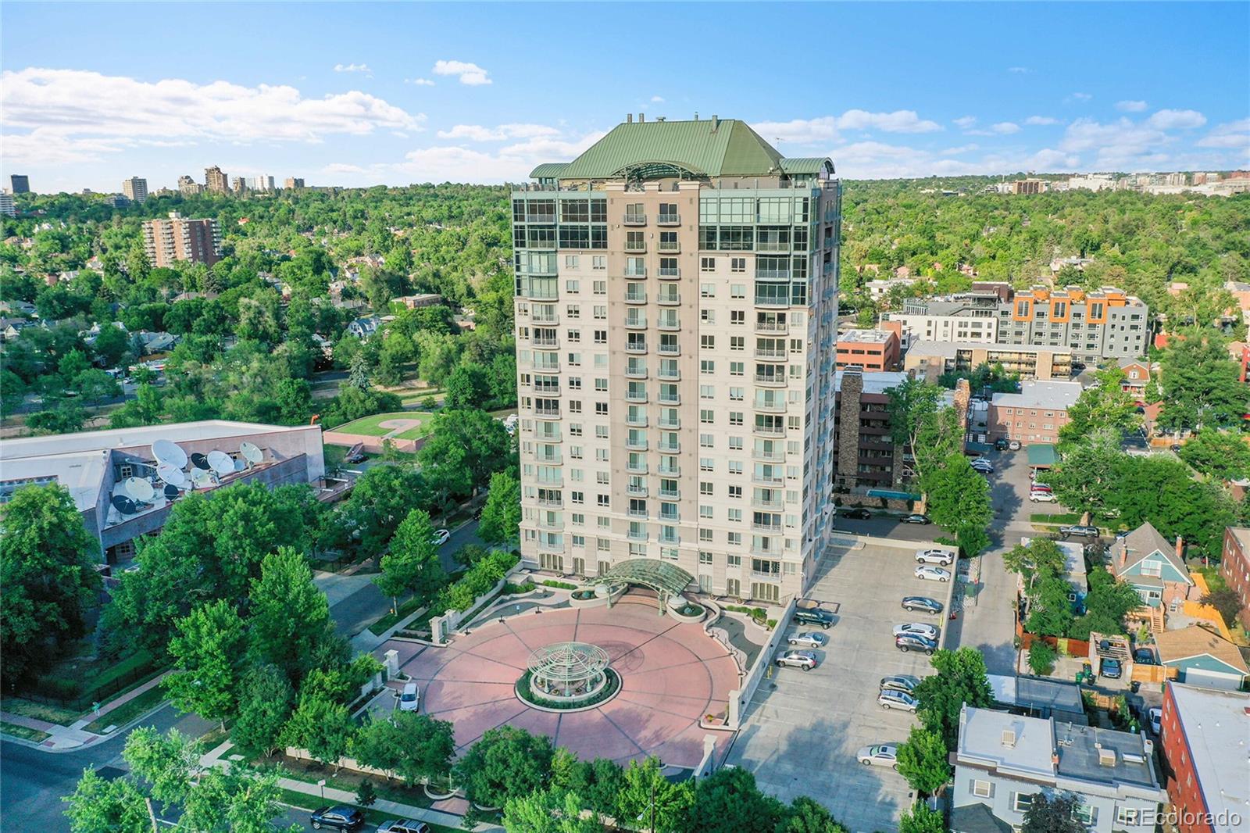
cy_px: 416
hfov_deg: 65.5
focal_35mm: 28
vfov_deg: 46.4
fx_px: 972
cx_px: 625
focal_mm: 10.26
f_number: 5.6
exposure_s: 1/500
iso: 100
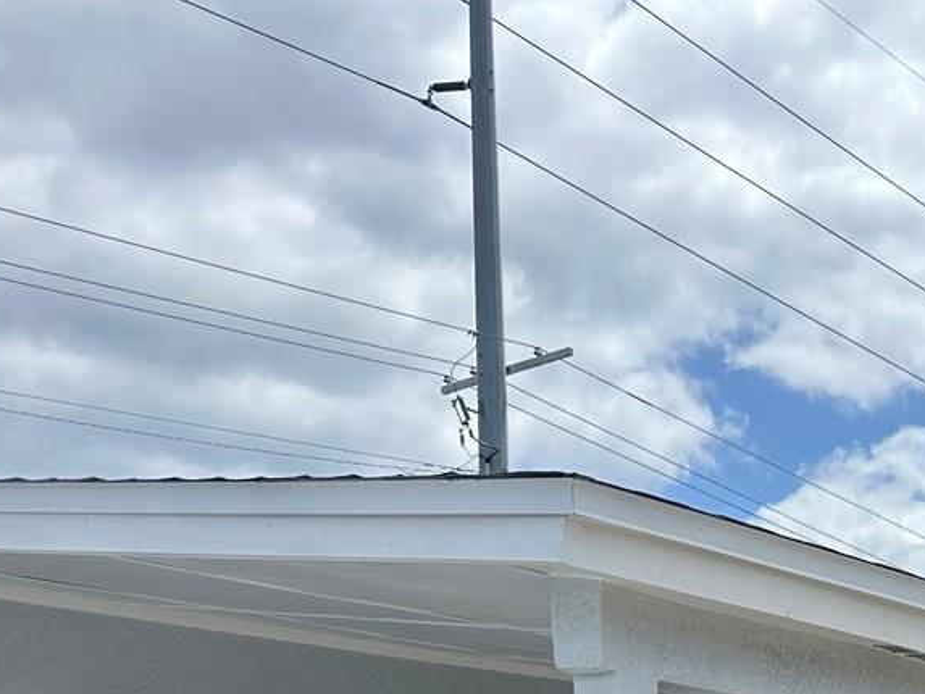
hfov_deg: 24.7
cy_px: 941
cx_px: 1245
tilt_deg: +0.5
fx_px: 1791
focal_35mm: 67
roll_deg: +0.6
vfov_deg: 19.9
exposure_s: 1/3472
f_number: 1.78
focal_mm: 6.86
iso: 80
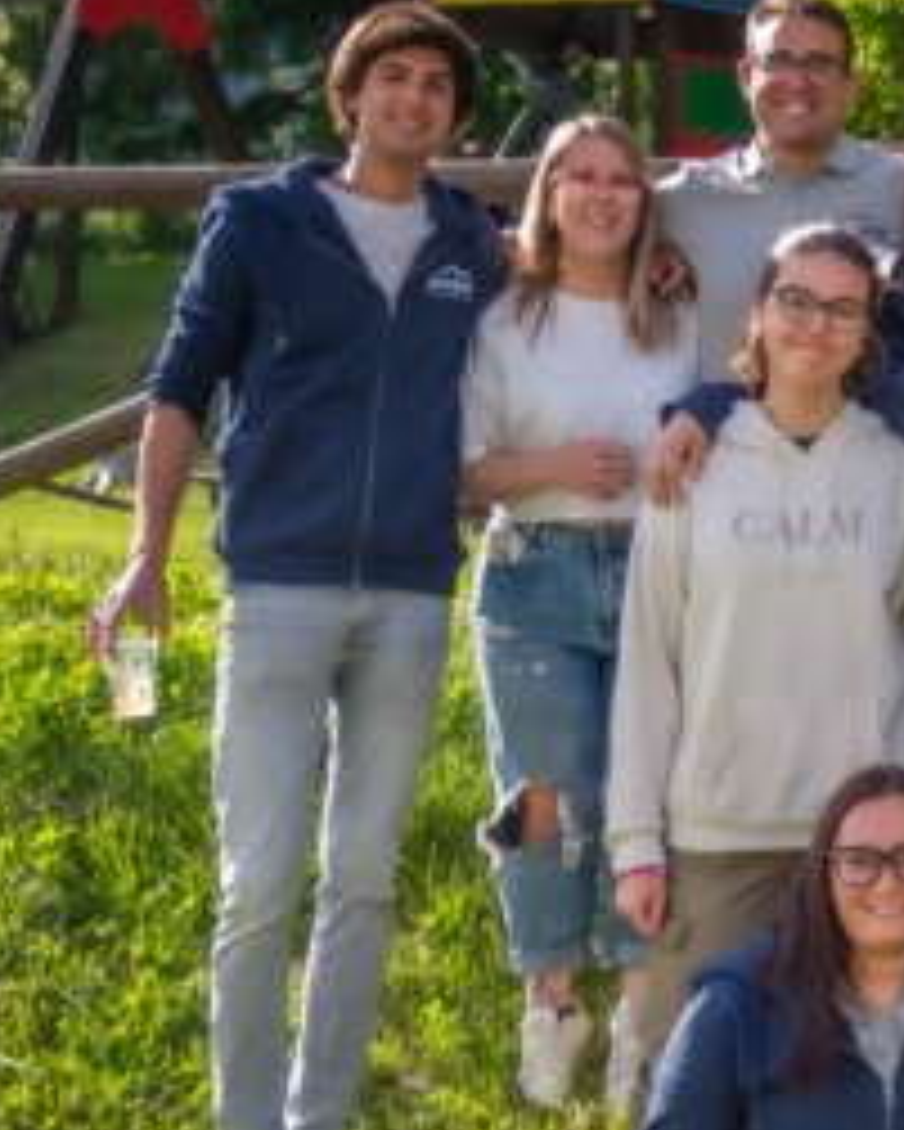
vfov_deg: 22.1
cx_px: 1061
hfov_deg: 17.1
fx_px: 2874
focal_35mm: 86
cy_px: 759
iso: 100
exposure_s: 1/320
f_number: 4
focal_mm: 24
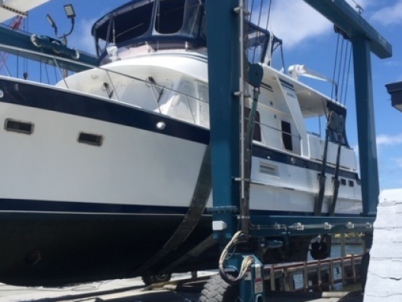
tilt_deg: +4.5
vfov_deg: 32.8
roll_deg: +1.0
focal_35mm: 44
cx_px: 186
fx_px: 511
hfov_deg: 42.9
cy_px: 180
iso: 25
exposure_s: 1/1789
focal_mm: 4.15
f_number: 2.2
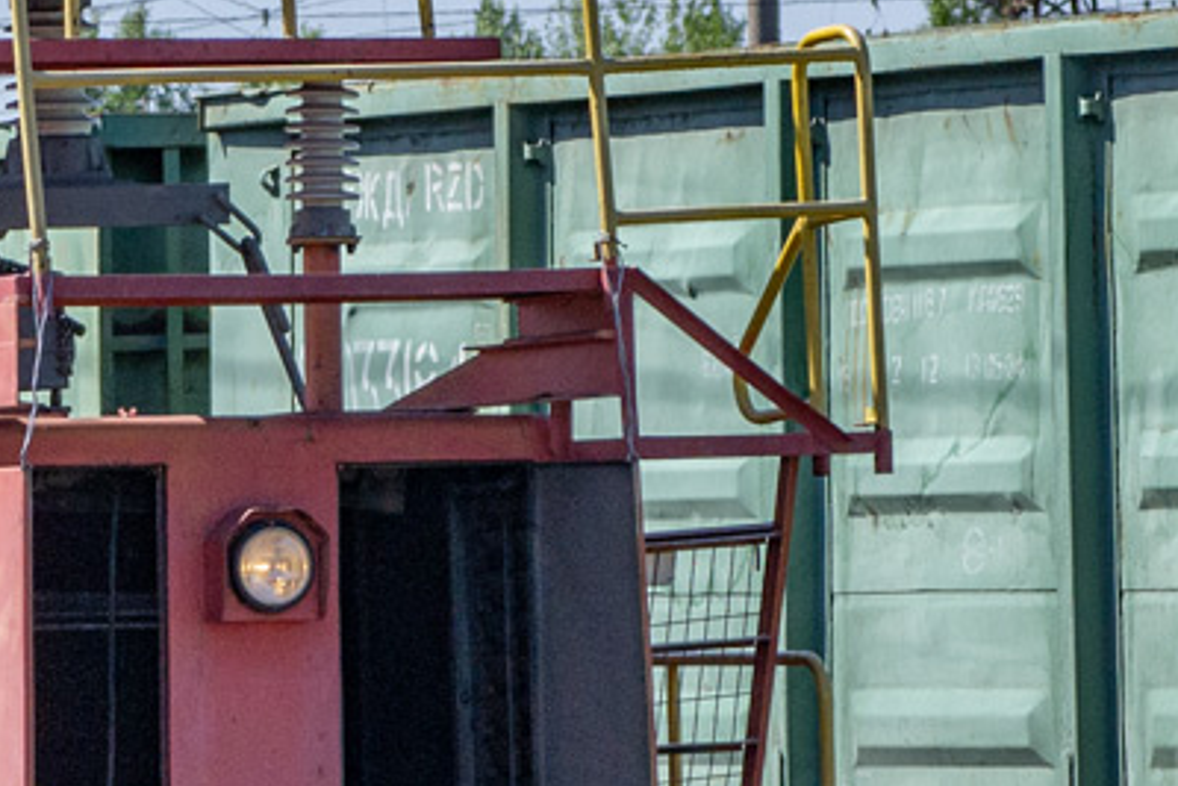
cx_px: -280
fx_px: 15090
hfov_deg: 4.5
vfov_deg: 3.0
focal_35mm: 461
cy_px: 365
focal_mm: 82
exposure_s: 1/1600
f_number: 5.6
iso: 400
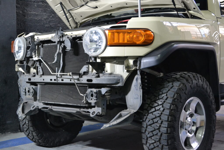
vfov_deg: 25.8
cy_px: 75
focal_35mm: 52
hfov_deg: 37.8
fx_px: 327
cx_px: 112
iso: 2000
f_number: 5
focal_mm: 35
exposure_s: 1/60
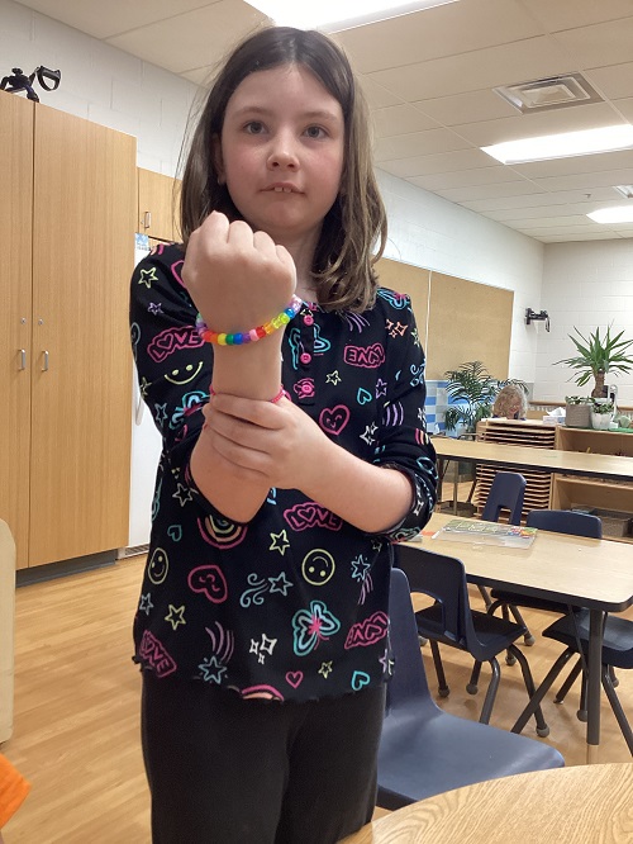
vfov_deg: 58.3
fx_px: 755
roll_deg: -2.5
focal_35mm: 31
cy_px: 422
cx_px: 316
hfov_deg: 45.5
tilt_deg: -5.3
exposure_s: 1/50
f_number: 2.4
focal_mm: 3.3
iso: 160
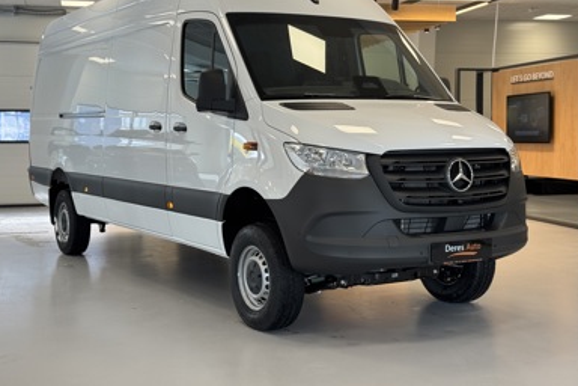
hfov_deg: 38.2
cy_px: 166
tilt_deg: -2.4
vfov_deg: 26.0
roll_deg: +0.8
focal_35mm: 52
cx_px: 287
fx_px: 835
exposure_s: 1/141
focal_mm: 6.76
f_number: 1.78
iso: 50
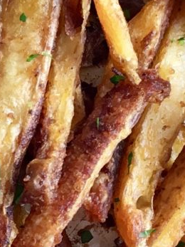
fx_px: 1219
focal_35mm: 171
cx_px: 76
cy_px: 175
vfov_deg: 11.5
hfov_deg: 8.7
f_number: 2.2
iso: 64
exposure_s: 1/33
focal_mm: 4.15
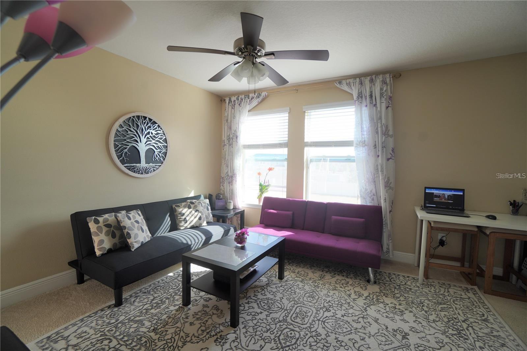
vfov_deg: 77.3
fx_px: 220
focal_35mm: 15
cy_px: 176
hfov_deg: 100.4
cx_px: 264
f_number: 4.5
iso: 100
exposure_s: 1/80
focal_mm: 10
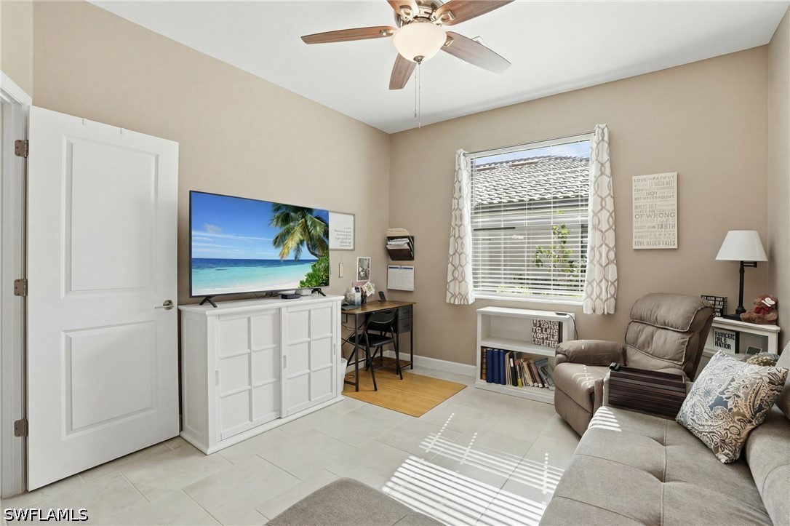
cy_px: 263
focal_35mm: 16
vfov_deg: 73.7
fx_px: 351
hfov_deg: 96.8
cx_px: 395
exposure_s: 1/1000
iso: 400
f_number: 9
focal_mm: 16
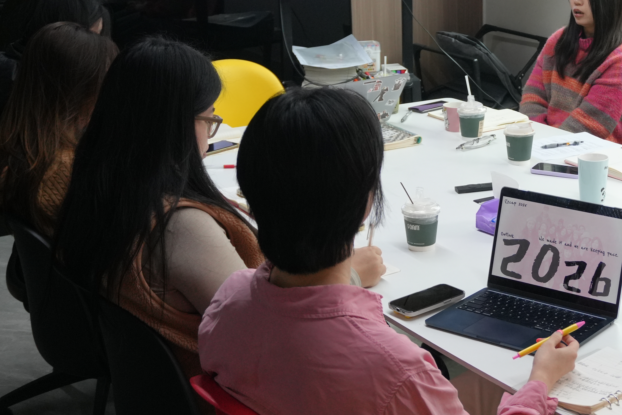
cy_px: 127
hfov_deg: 28.5
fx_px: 1189
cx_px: 527
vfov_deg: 19.7
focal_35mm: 69
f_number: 4.5
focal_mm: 27
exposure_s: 1/160
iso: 1250
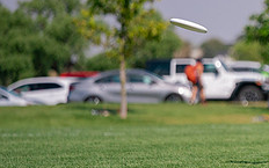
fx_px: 3732
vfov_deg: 2.6
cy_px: 65
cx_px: 335
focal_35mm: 509
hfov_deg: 4.1
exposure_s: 1/16000
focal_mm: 200
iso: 640
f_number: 2.8
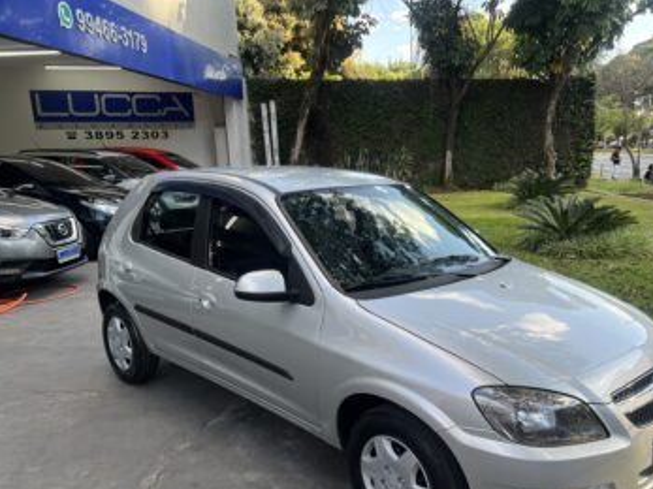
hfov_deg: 59.7
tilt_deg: -14.3
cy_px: 280
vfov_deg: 46.6
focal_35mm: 30
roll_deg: +2.3
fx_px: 566
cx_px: 374
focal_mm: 5.7
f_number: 1.5
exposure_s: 1/326
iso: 50
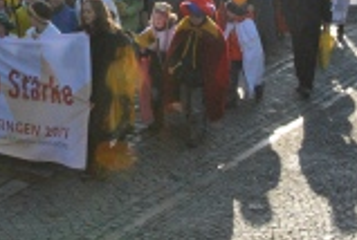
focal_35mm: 118
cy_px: -16
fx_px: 1173
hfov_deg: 17.3
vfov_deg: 11.5
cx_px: 121
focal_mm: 28
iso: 800
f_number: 11
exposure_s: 1/500
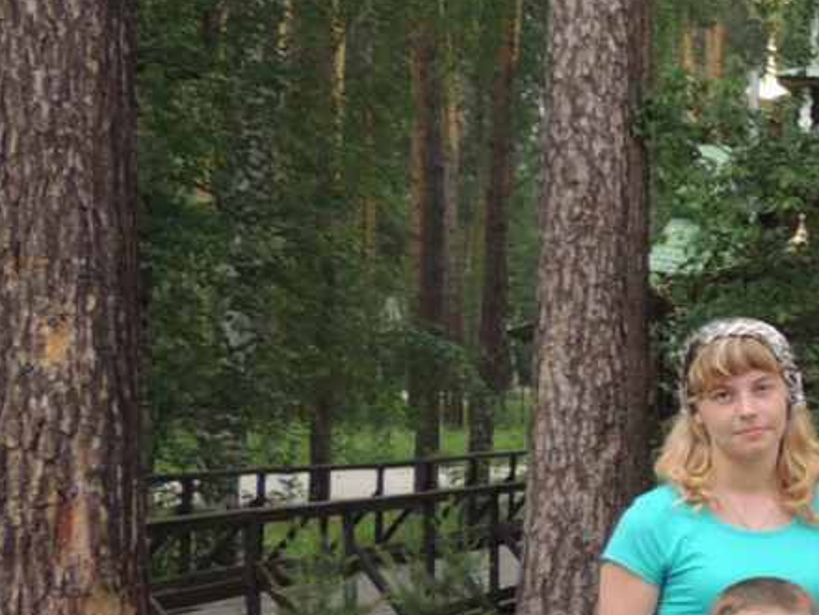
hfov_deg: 18.4
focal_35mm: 87
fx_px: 2059
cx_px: 1415
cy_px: 450
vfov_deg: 16.9
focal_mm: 4.3
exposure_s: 1/80
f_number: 3
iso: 100
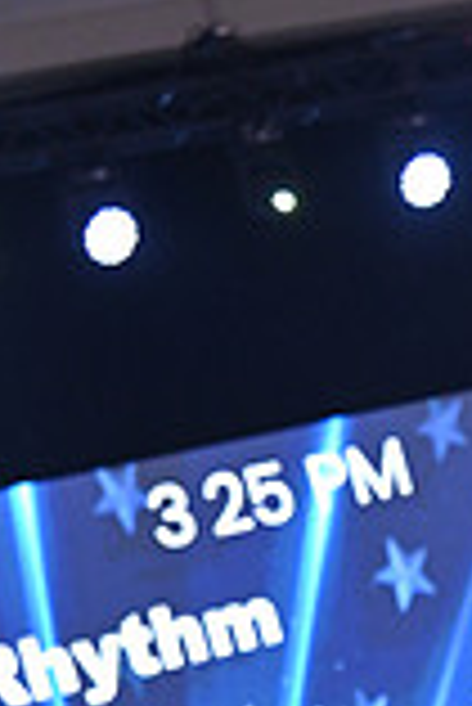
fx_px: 3473
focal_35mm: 177
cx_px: 829
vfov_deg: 11.1
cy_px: 1075
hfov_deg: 7.6
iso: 1600
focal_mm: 48
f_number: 10
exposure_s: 1/200
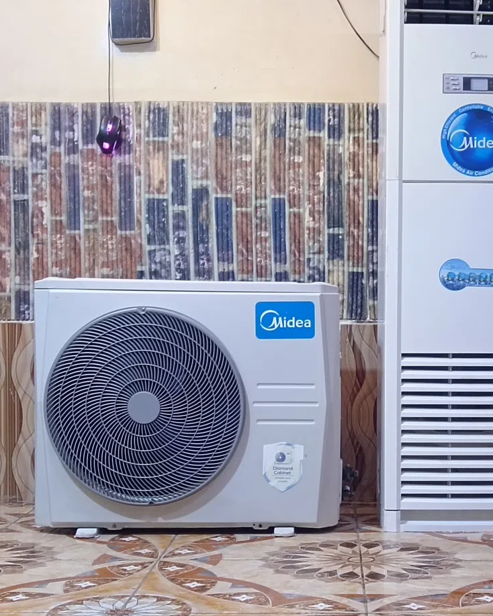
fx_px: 1112
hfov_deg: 24.8
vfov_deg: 30.9
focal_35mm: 61
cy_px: 366
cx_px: 338
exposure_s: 1/30
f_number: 1.9
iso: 1341
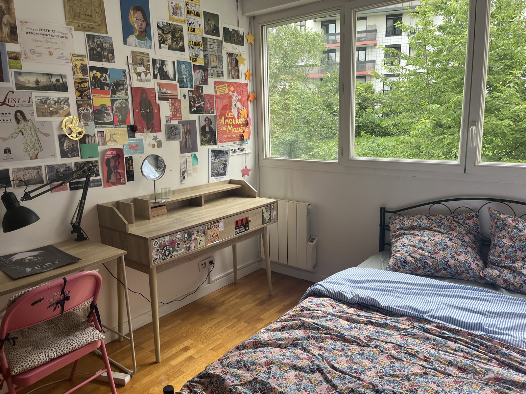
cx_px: 263
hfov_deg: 67.3
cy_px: 197
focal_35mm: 26
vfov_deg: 53.1
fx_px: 395
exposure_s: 1/122
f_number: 1.6
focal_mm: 5.1
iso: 50
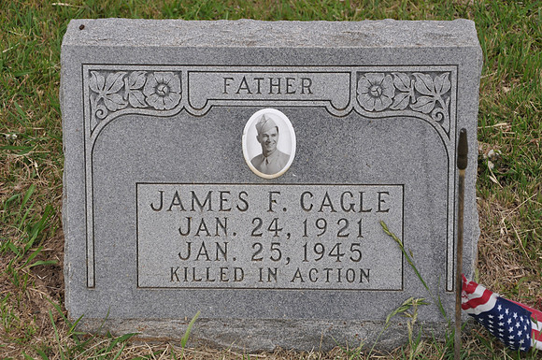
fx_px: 1173
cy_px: 180
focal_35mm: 78
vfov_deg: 17.4
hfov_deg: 26.0
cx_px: 271
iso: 200
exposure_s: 1/125
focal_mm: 52
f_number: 5.6
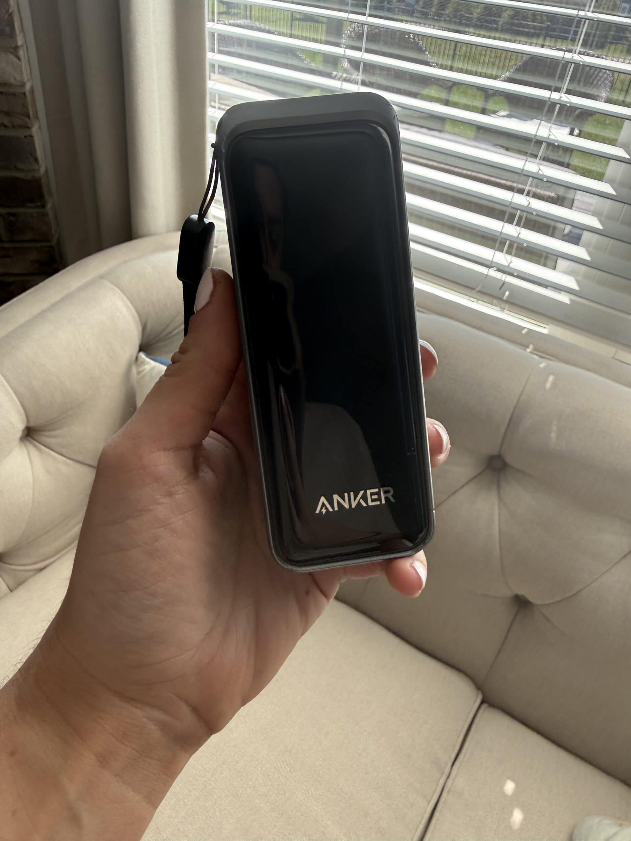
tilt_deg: -35.7
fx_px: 583
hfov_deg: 56.8
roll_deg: -6.4
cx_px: 316
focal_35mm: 24
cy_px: 420
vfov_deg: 71.6
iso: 64
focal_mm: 2.22
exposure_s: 1/157
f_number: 2.2
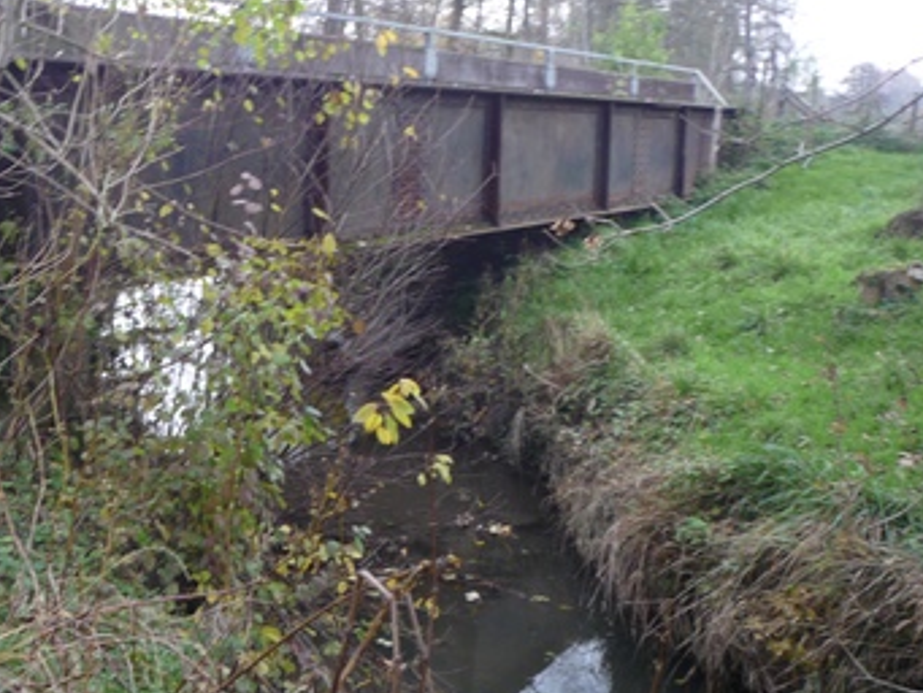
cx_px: 306
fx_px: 1200
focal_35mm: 45
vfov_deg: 32.0
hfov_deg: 41.5
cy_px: 244
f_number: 3.3
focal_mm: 5.2
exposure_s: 1/30
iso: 125
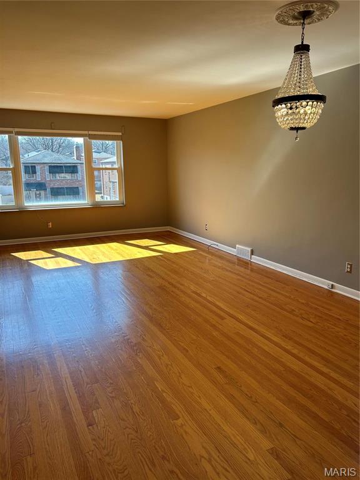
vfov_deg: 67.3
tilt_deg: -11.8
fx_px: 361
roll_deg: +1.1
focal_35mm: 26
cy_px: 240
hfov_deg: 53.1
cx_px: 180
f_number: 1.5
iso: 50
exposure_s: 1/316
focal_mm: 5.7
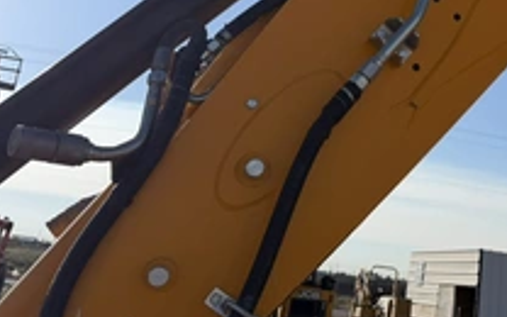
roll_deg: -4.9
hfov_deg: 38.0
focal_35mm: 49
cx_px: 468
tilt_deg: +21.2
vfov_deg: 25.7
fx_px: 677
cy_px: 46
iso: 125
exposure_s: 1/10309
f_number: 1.78
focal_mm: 6.76
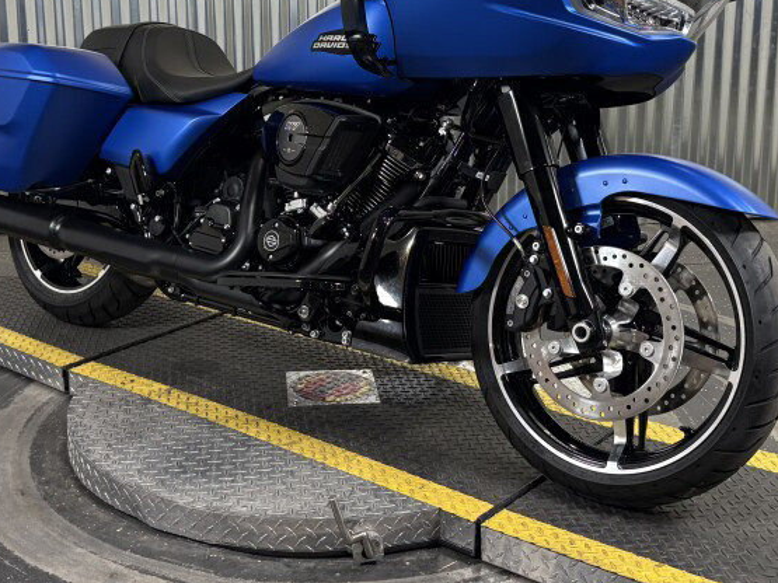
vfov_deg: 28.8
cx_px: 348
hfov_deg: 38.2
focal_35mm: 50
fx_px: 1124
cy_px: 181
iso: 160
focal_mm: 5.96
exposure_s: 1/60
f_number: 1.6
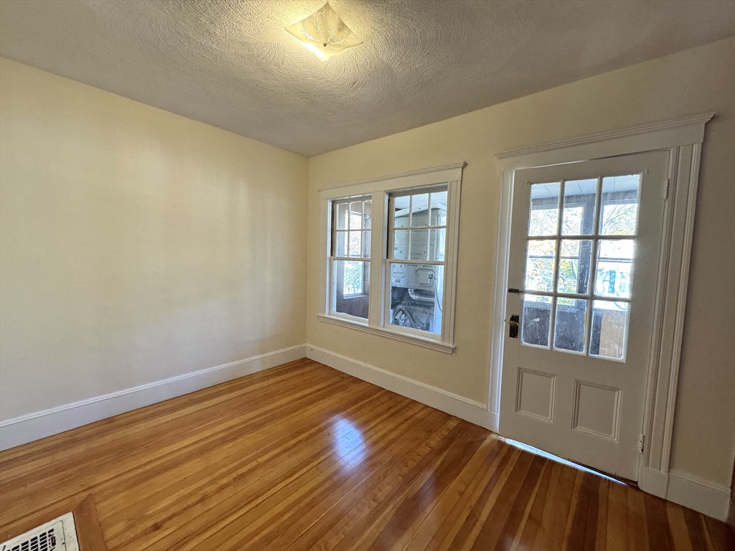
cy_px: 276
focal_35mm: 14
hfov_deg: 102.1
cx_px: 368
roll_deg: -2.0
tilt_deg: -4.5
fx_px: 297
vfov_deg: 85.7
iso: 250
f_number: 2.2
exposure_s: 1/120
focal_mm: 2.22
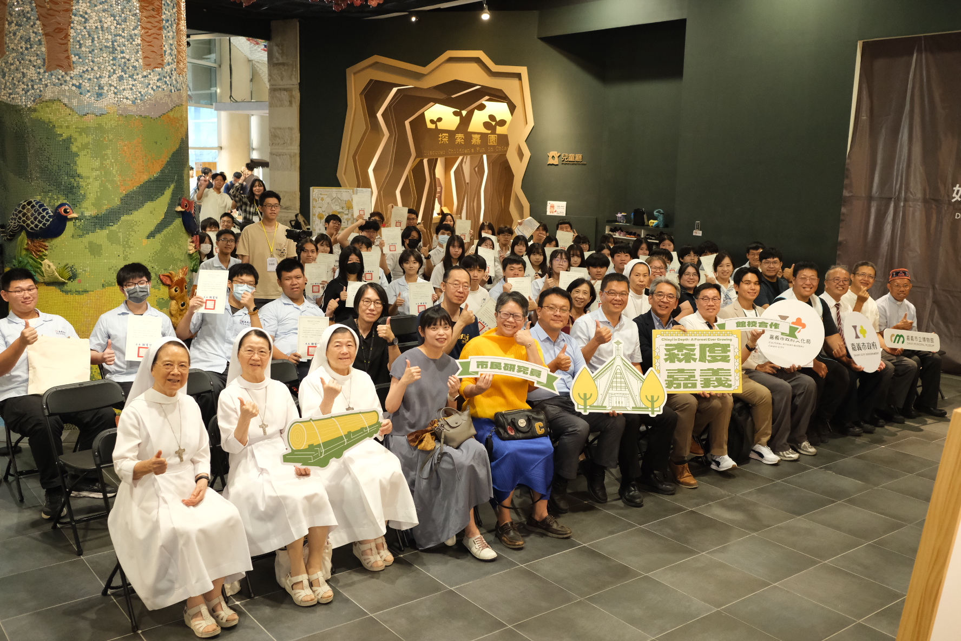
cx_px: 480
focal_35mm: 35
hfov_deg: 54.4
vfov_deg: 37.9
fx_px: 934
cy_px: 320
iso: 3200
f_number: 2.8
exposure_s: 1/125
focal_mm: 23
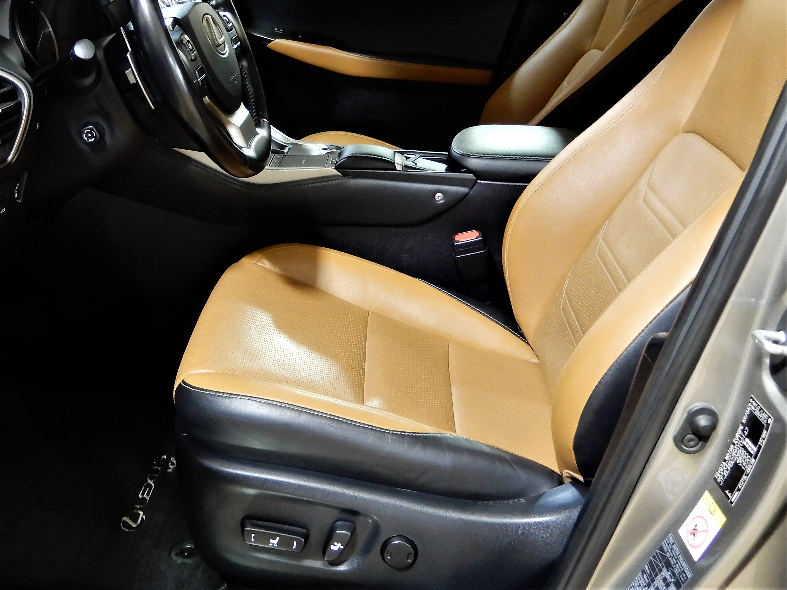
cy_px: 295
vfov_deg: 56.8
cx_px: 394
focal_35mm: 24
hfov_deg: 71.6
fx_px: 546
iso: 400
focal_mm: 4.3
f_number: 3.4
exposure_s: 1/25
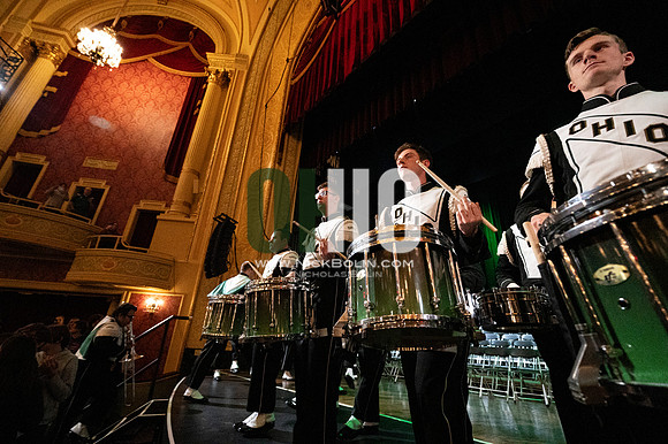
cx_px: 334
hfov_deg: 93.3
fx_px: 315
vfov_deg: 70.4
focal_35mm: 17
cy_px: 222
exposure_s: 1/400
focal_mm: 17
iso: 32000
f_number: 4
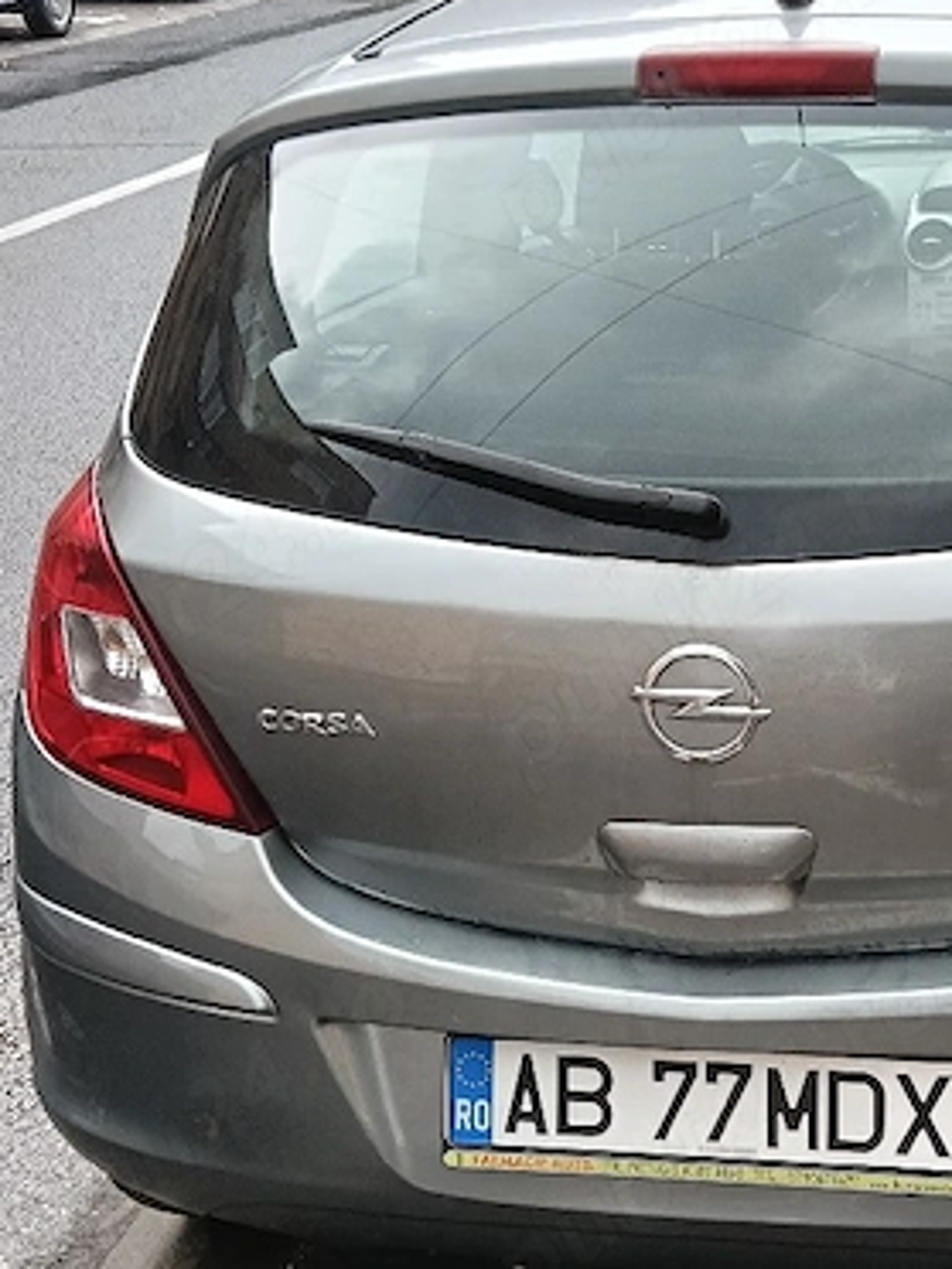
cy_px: 686
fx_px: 2127
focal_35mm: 58
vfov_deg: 33.2
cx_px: 853
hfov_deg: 24.5
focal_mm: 3.98
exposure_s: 1/50.3
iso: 80
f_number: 1.8
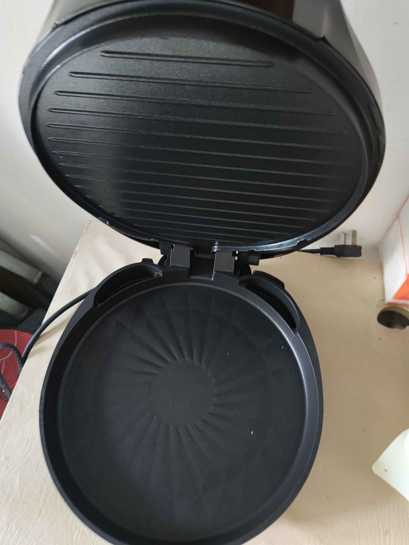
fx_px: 378
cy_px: 272
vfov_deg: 71.6
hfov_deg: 56.8
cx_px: 204
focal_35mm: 24
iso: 2004
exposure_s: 1/25
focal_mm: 5.56
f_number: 1.88
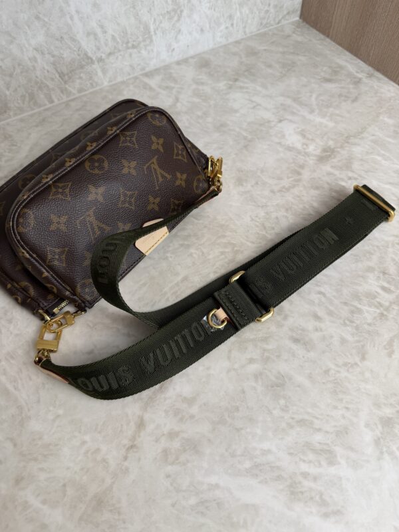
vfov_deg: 71.6
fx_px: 369
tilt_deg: -57.5
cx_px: 200
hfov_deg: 56.8
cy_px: 266
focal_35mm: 24
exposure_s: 1/133
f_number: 1.78
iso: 50
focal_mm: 6.76
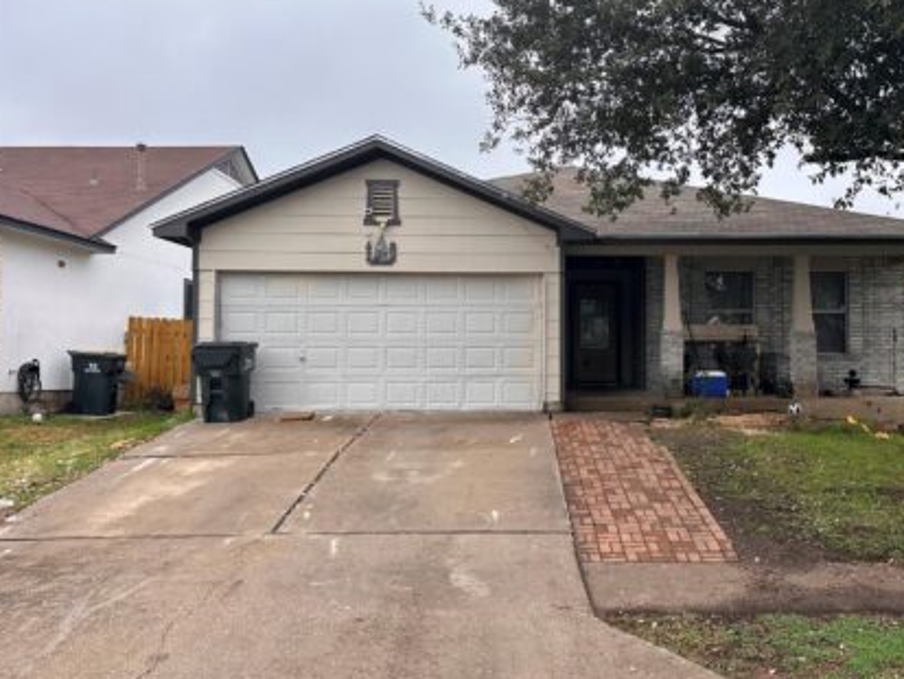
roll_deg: +0.2
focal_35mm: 31
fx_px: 810
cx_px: 568
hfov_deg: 57.6
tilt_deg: +2.2
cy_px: 320
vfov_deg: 45.4
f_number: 1.78
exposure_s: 1/1692
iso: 80
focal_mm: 6.86
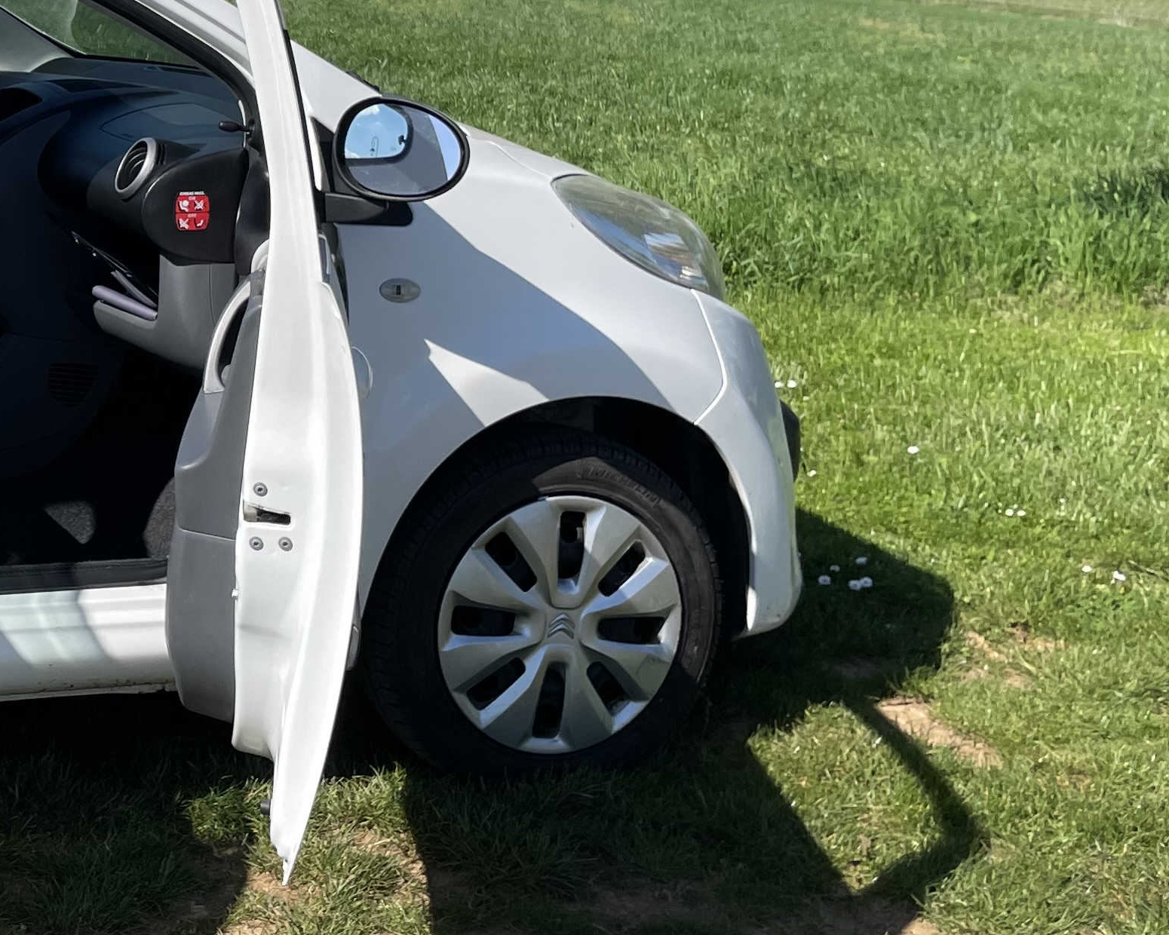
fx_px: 2283
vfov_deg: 22.9
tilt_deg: -11.2
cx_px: -192
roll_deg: +3.1
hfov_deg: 26.0
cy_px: 199
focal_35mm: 66
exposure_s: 1/3731
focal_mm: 4.2
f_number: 1.6
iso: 32
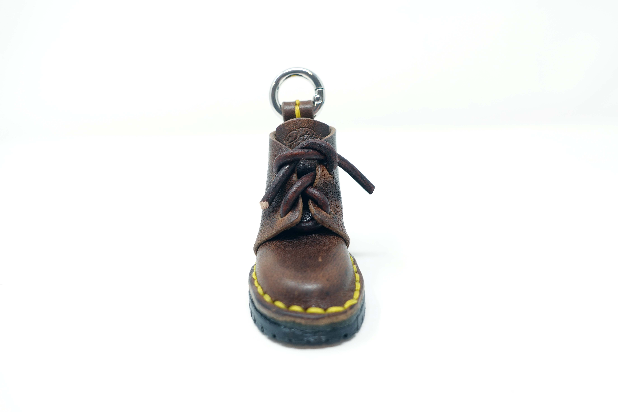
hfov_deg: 73.7
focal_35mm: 24
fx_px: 412
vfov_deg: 53.1
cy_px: 206
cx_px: 309
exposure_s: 1/50
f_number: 3.5
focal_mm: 9.4
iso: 200
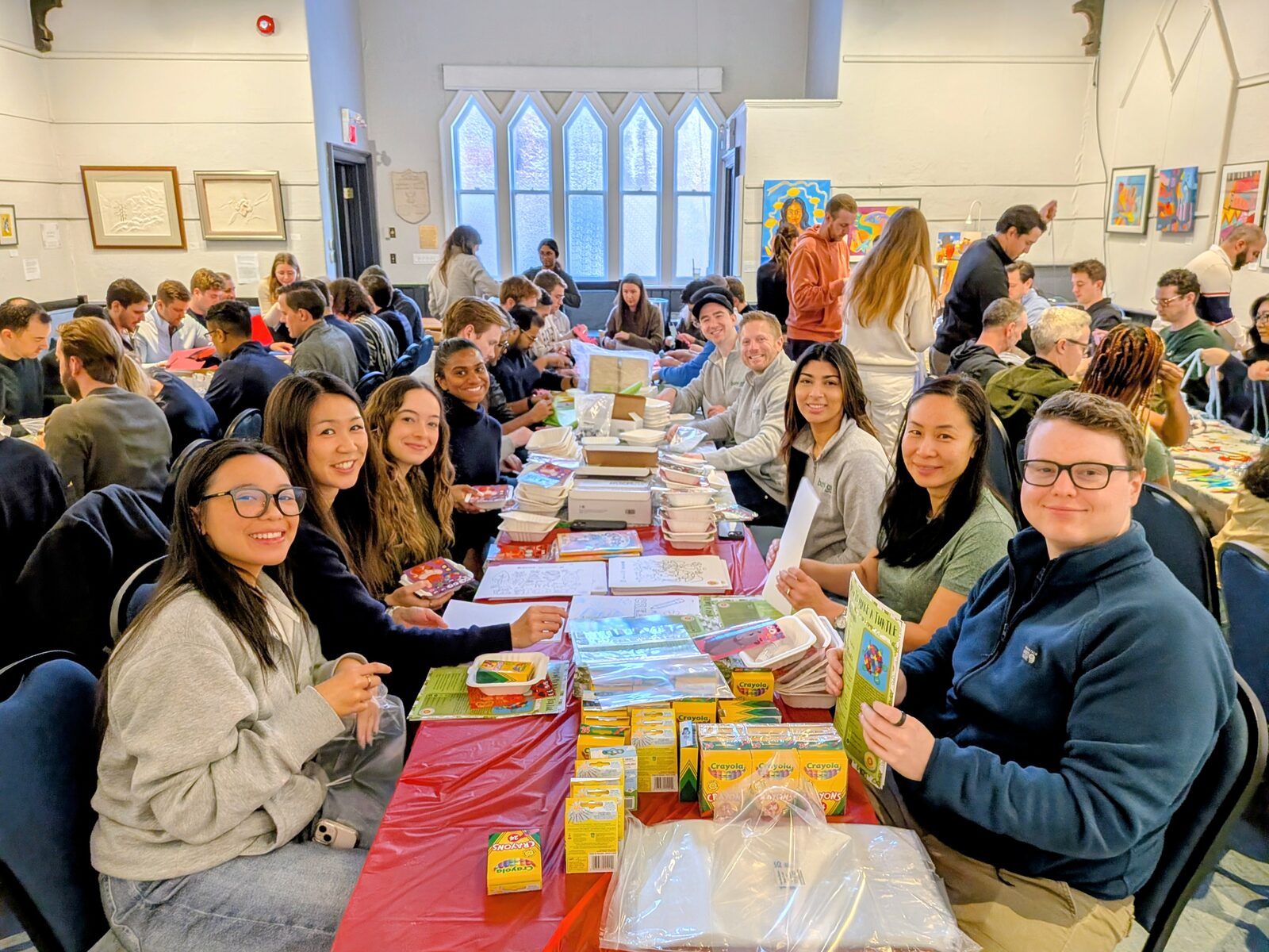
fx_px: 880
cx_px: 634
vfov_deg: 56.8
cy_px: 476
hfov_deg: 71.6
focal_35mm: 24
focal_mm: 4.53
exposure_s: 1/229
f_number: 1.7
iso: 25
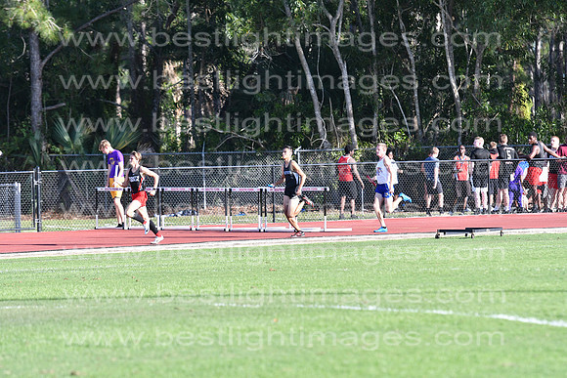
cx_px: 284
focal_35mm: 255
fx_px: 4017
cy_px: 189
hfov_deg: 8.1
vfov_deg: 5.4
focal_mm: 170
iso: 800
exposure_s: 1/3200
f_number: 5.6
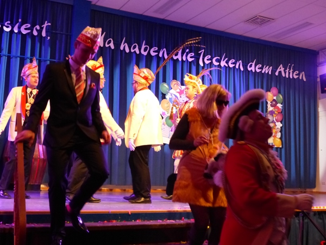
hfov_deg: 40.4
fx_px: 443
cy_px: 122
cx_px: 163
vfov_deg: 30.9
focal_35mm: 47
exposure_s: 1/60
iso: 800
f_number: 2.8
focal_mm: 8.4
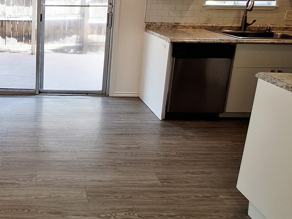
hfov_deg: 54.1
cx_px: 42
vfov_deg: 44.1
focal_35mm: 30
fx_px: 253
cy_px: 38
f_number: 2.2
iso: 80
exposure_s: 1/40
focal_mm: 1.74
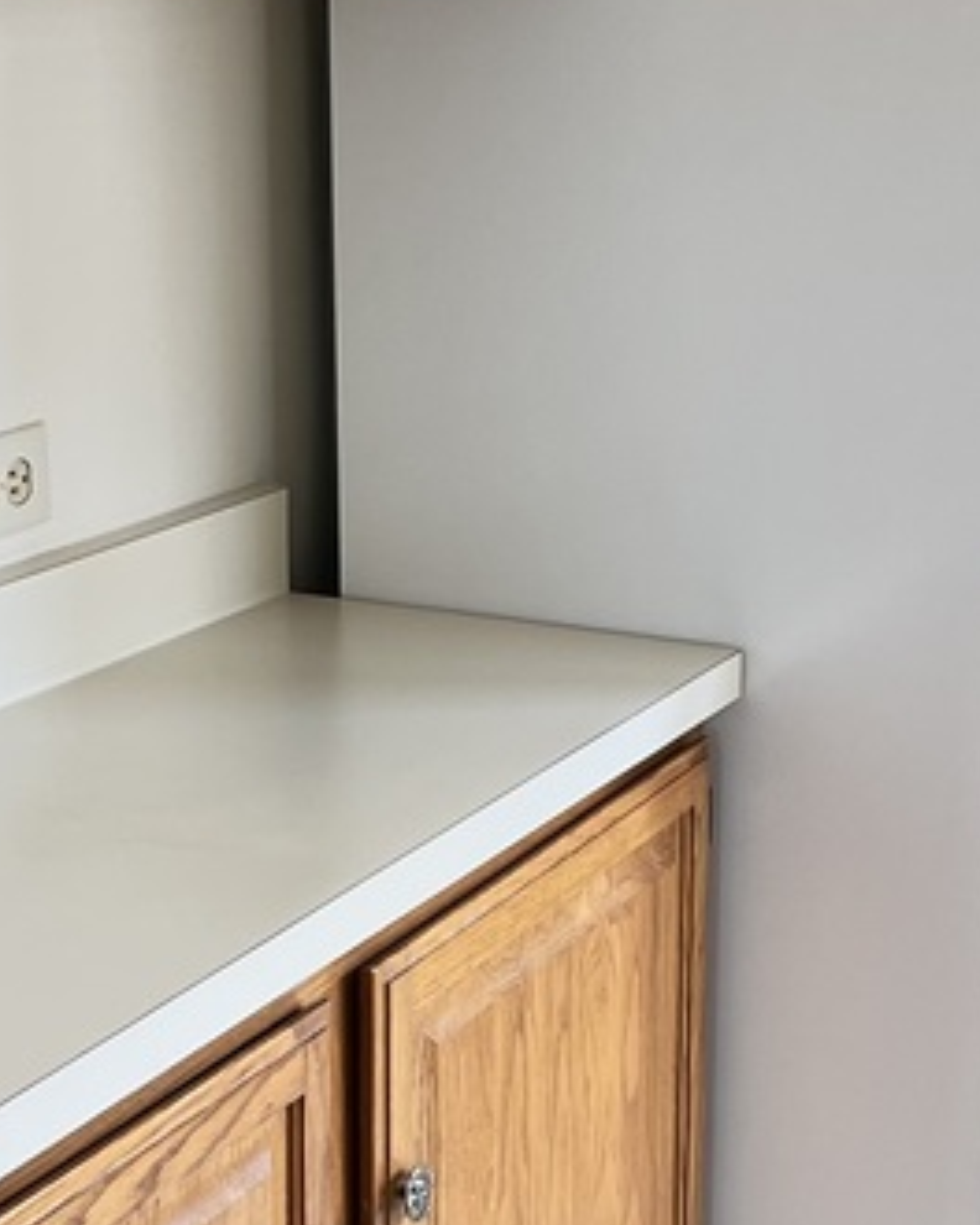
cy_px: 587
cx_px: 694
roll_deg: -0.1
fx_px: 3009
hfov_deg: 18.4
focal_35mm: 83
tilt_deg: -12.3
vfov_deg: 23.0
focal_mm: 5.1
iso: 200
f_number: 1.6
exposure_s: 1/60
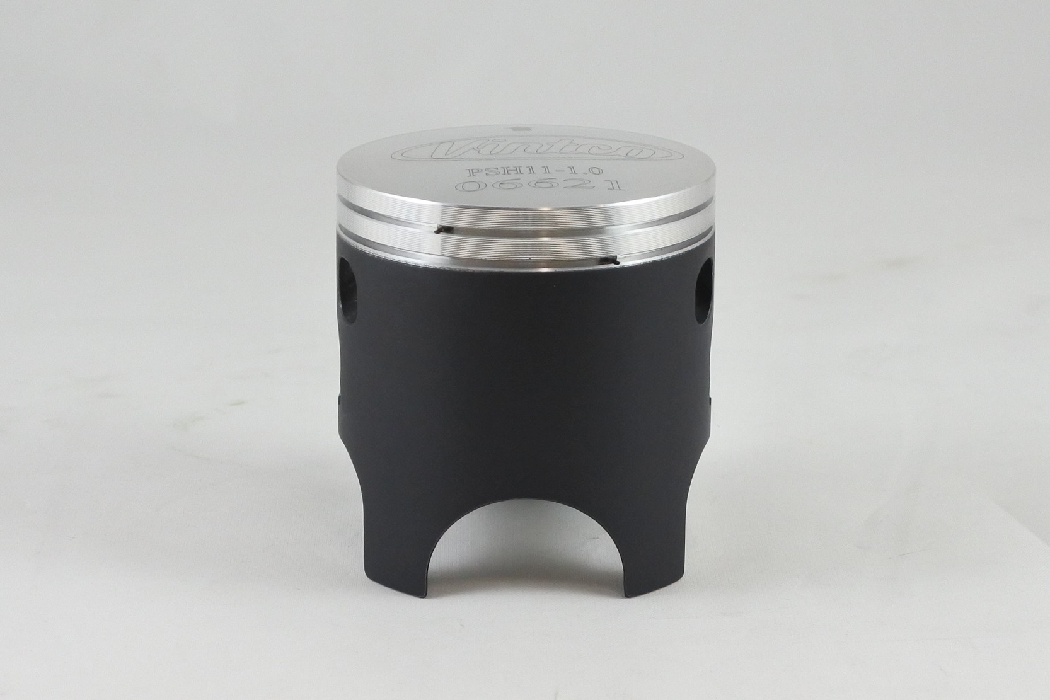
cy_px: 350
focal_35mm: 42
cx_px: 525
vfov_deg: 31.9
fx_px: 1225
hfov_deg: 46.4
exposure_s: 1/125
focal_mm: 15.7
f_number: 4.2
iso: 500
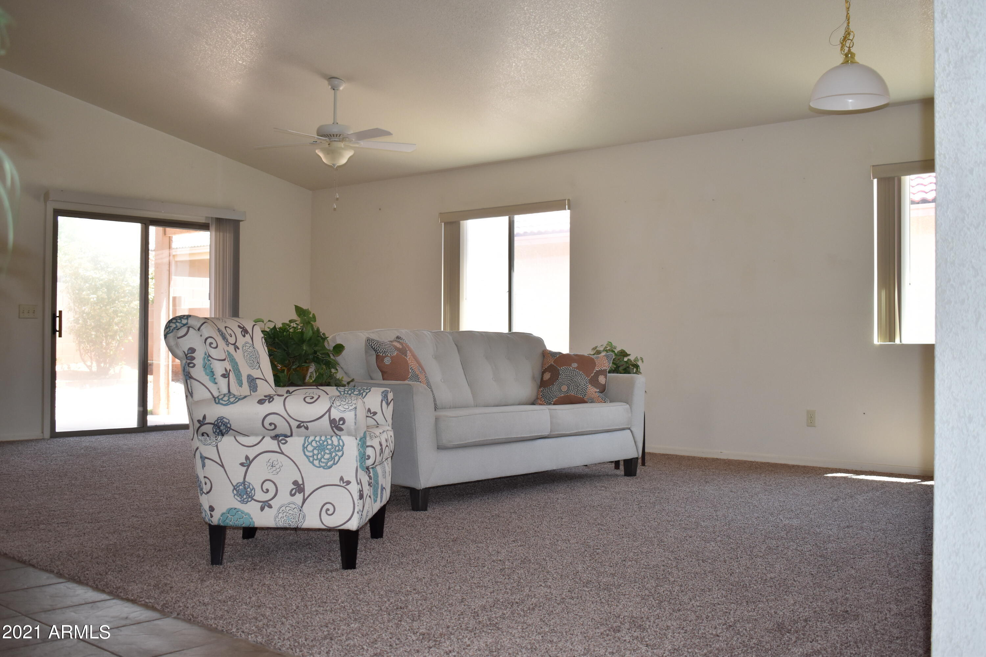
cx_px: 493
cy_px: 328
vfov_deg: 35.5
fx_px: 1027
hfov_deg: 51.3
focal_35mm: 38
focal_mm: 25
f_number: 5
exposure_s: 1/200
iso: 640
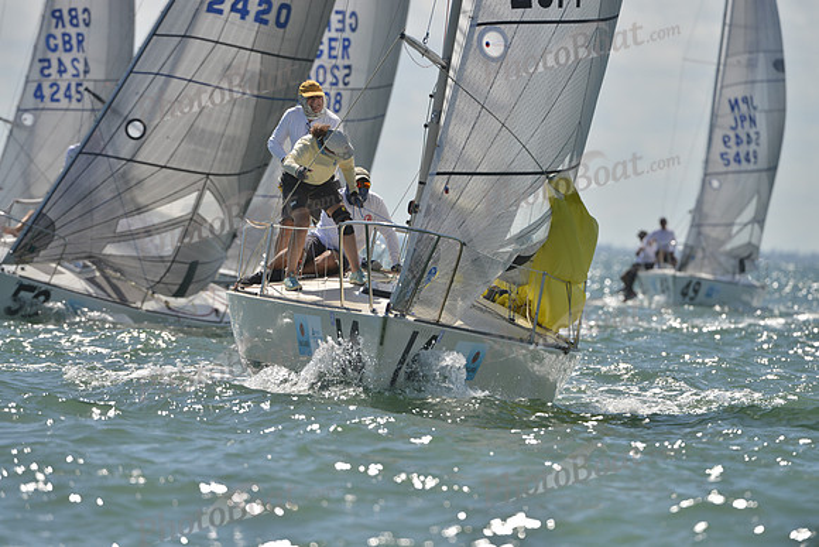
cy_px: 274
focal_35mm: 400
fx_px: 9102
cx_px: 410
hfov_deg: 5.2
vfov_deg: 3.4
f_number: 5.6
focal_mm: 400
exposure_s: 1/1600
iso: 200
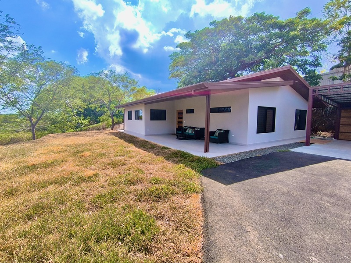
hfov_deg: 94.5
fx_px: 162
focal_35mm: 16
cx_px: 176
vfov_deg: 78.1
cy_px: 132
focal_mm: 1.65
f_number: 2.2
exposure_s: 1/1229
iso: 50
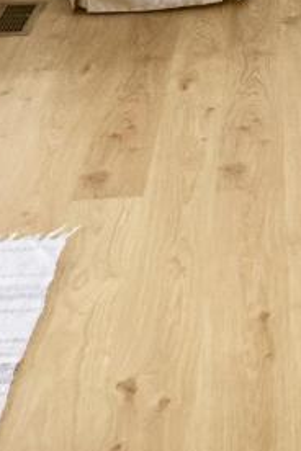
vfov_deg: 21.4
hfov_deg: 15.3
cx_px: 419
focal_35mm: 84
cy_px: -165
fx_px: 1053
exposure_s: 1/15
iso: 125
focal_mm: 4.15
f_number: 2.2
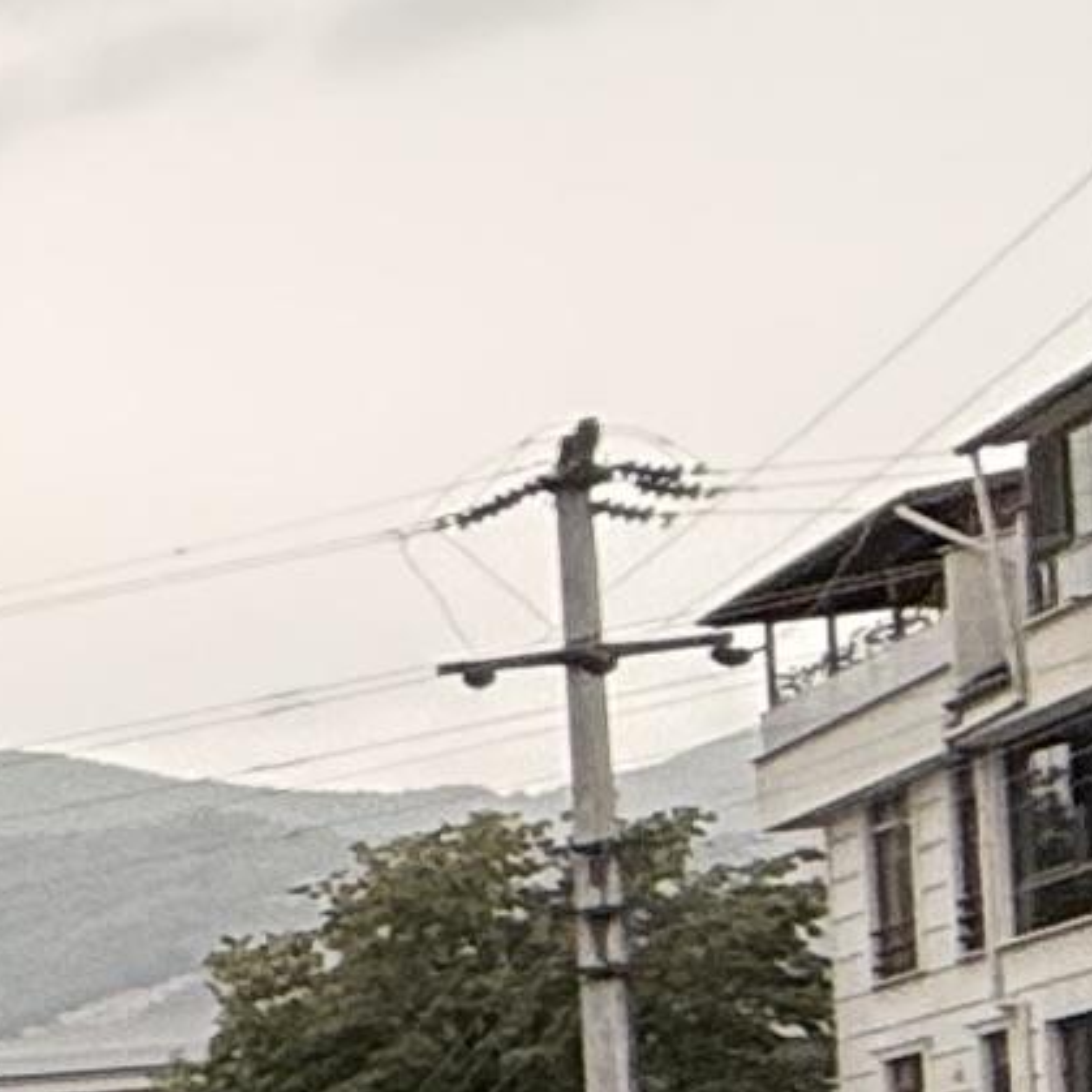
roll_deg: +1.9
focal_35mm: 119
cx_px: -3396
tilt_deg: +1.6
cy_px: 1517
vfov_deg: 13.9
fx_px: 4247
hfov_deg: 7.9
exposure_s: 1/117
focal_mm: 2.22
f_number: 2.2
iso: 50
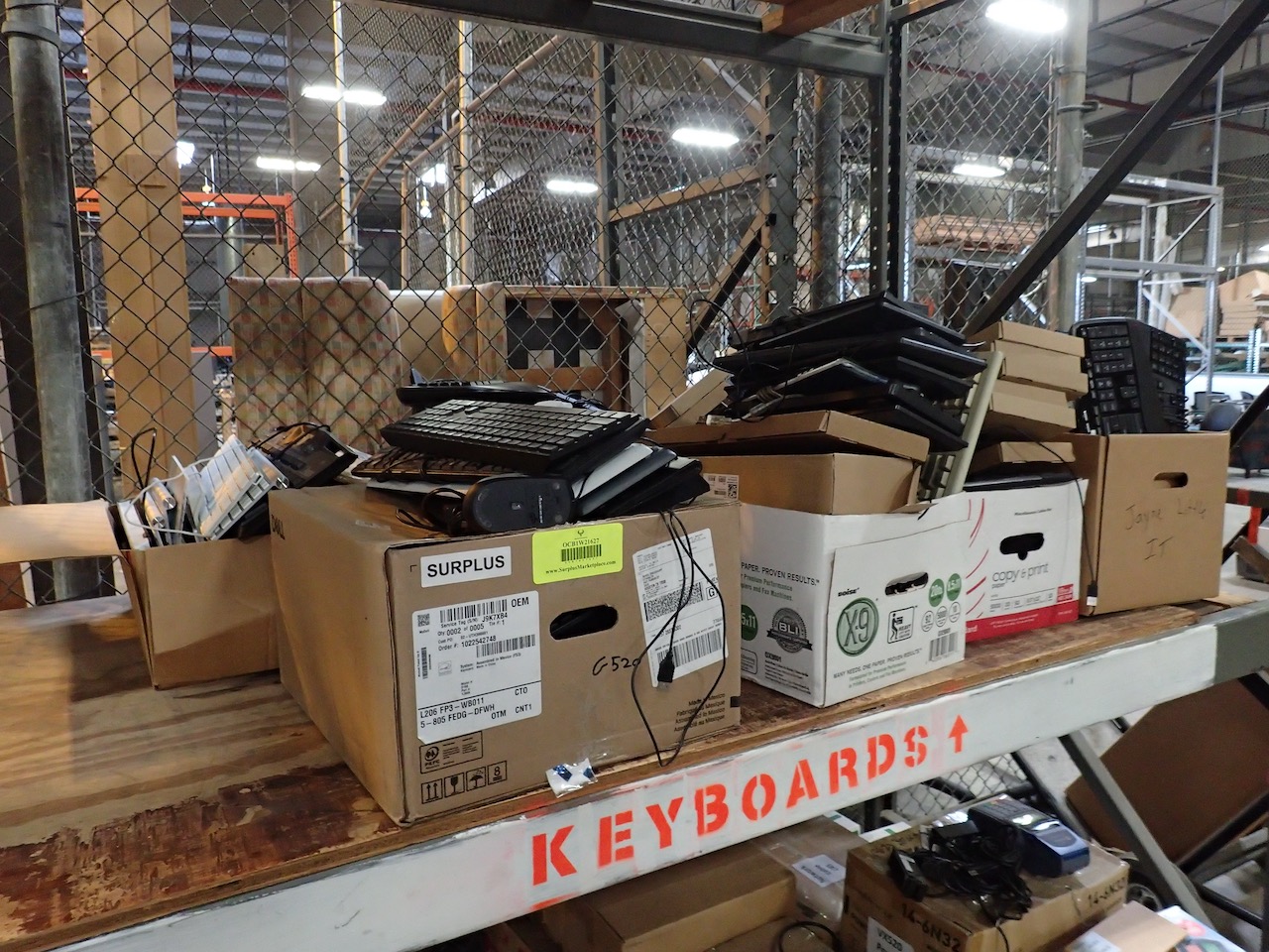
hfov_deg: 69.4
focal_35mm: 25
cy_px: 476
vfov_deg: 54.9
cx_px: 634
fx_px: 916
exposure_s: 1/30
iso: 640
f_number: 2.8
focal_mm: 4.5
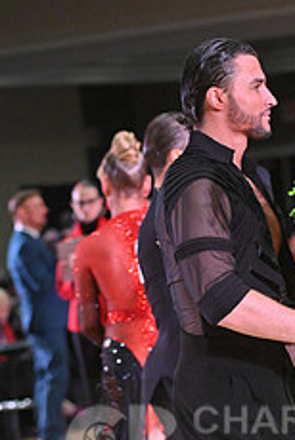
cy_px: 444
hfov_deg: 5.0
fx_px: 3394
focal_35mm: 277
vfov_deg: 7.4
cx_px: 311
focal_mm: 110
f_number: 5
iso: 4000
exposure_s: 1/400
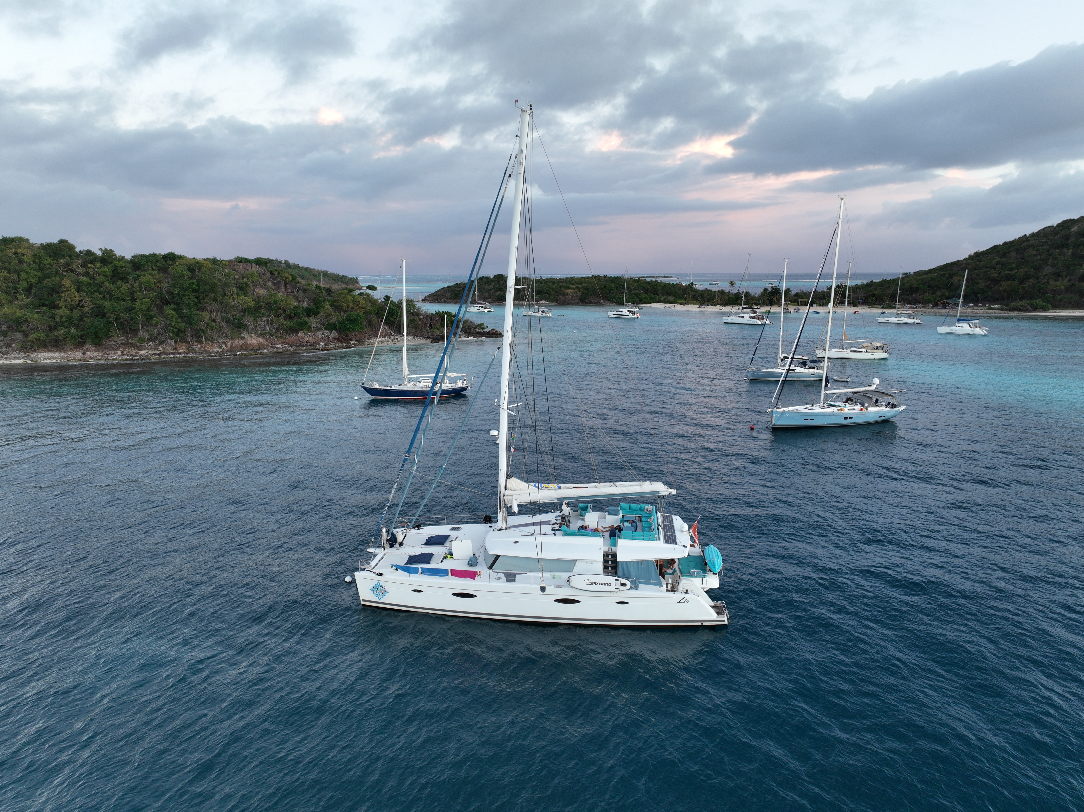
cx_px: 542
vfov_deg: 56.8
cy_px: 406
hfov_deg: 71.6
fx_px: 751
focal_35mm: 24
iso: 110
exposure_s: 1/60
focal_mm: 12.29
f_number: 2.8
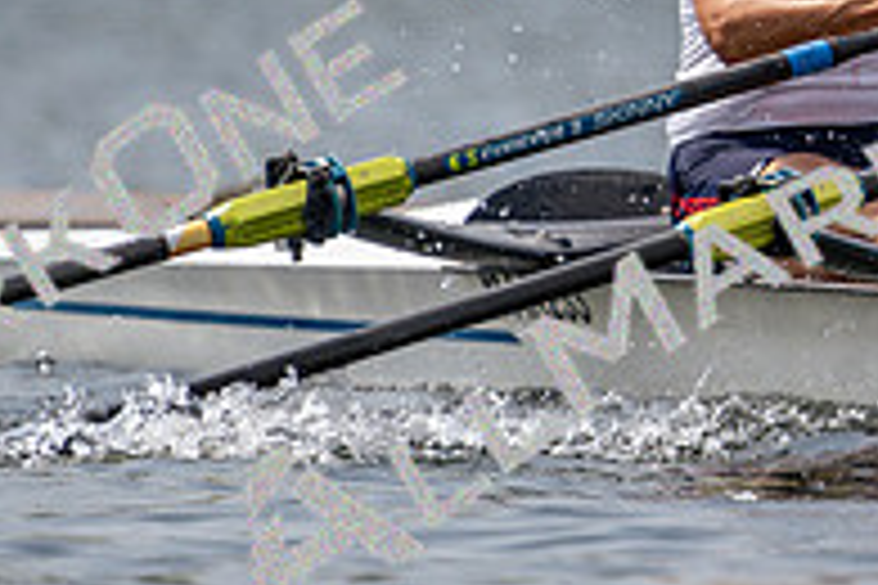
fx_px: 43580
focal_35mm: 1787
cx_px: 1157
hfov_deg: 1.2
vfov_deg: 0.8
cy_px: -52
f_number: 6.3
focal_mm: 600
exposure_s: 1/1600
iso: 320
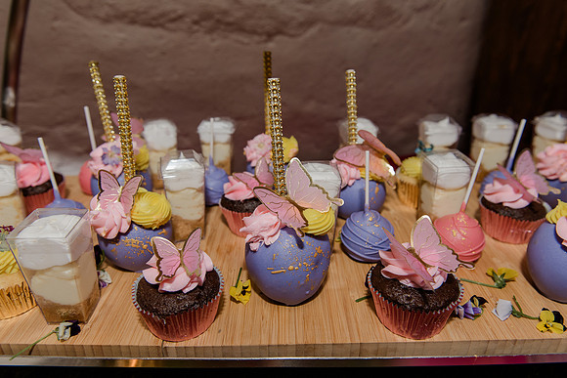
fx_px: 431
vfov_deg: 47.4
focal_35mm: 27
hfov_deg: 66.7
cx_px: 287
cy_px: 192
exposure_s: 1/160
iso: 800
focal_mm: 26
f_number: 4
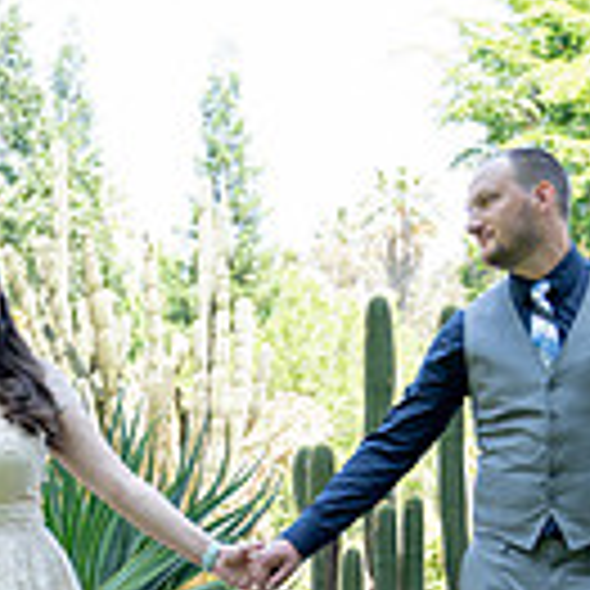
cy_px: 604
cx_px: 270
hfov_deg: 17.6
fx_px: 1909
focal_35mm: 99
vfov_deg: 17.1
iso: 250
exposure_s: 1/250
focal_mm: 34
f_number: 3.2
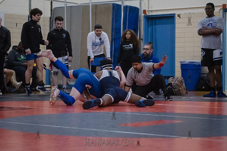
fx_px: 622
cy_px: 86
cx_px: 114
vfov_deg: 13.9
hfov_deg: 20.7
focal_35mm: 99
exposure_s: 1/400
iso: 8000
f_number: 3.2
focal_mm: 80
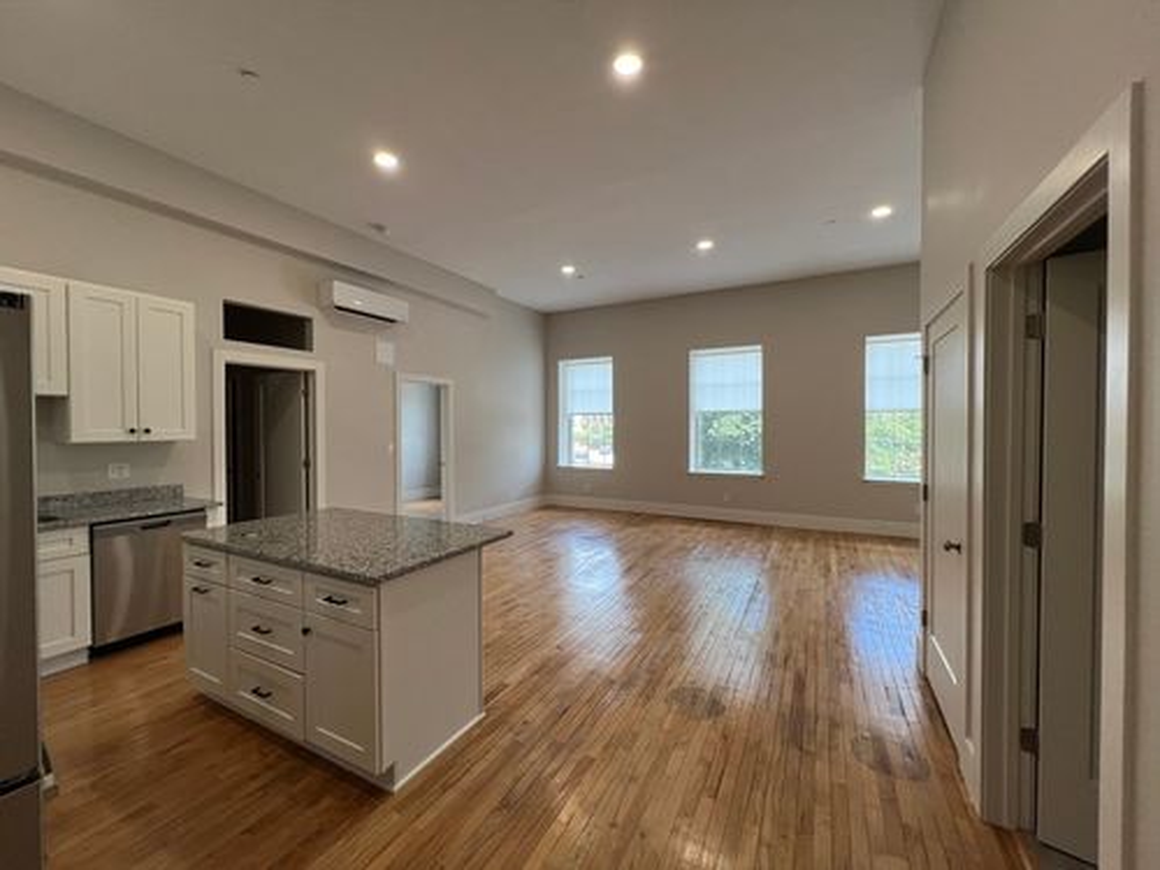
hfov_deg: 106.2
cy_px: 435
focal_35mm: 13
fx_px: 436
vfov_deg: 89.9
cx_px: 580
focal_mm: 1.57
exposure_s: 1/103
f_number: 1.8
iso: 80
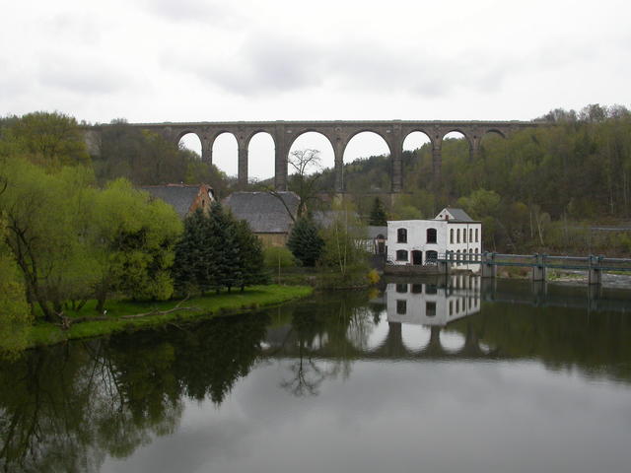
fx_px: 693
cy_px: 236
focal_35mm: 38
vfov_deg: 37.7
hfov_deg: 49.0
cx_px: 316
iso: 100
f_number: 6
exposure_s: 1/229
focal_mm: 7.85
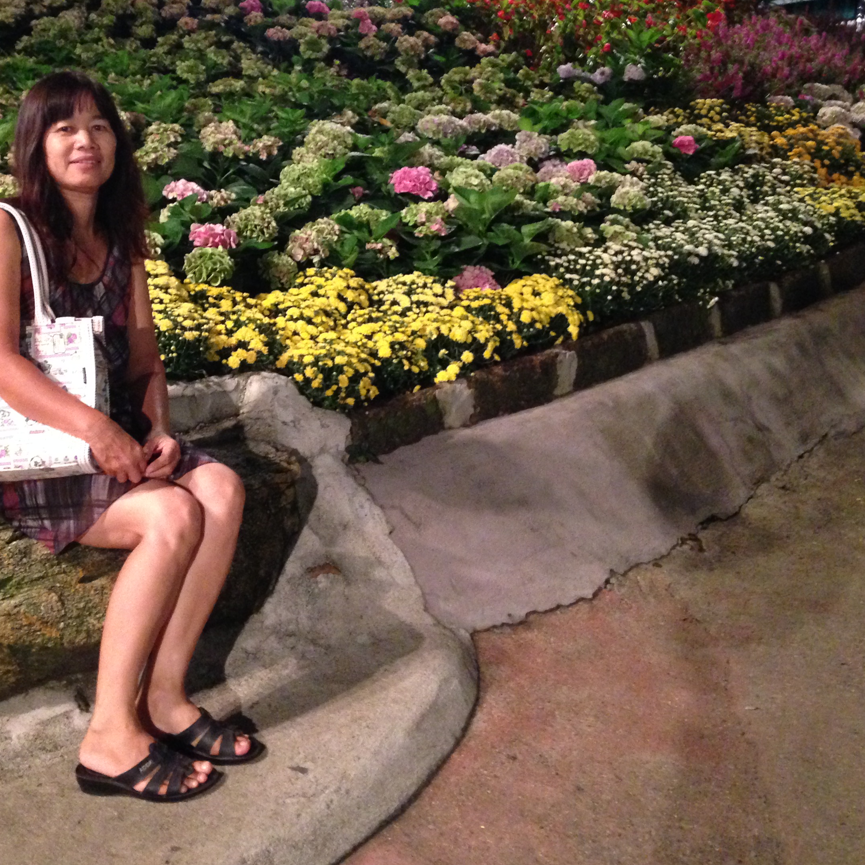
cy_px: 383
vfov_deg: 38.3
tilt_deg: -11.0
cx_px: 302
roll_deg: +1.8
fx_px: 1244
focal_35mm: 44
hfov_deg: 38.0
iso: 500
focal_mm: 4.12
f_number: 2.4
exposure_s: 1/15
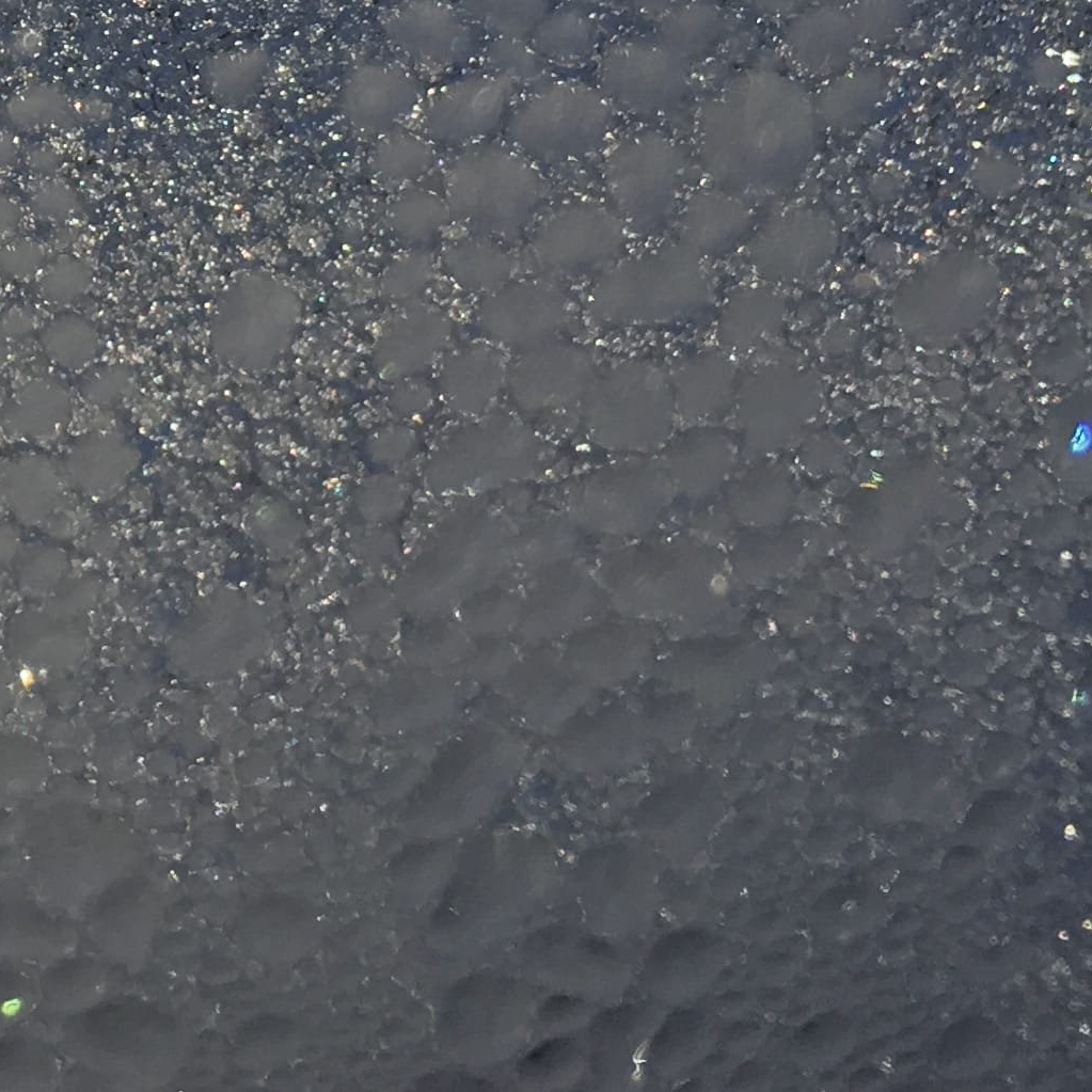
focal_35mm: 101
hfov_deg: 16.4
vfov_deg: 16.2
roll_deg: -0.5
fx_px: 3605
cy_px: -368
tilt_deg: -20.2
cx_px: -268
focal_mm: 4.15
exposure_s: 1/422
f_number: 2.2
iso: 25
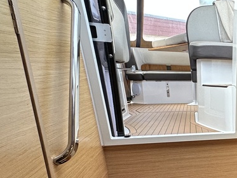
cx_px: 315
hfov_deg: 31.4
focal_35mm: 45
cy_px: 156
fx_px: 308
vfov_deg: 30.9
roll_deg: -1.6
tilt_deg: -16.8
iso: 100
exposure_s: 1/99
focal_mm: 2.22
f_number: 2.2
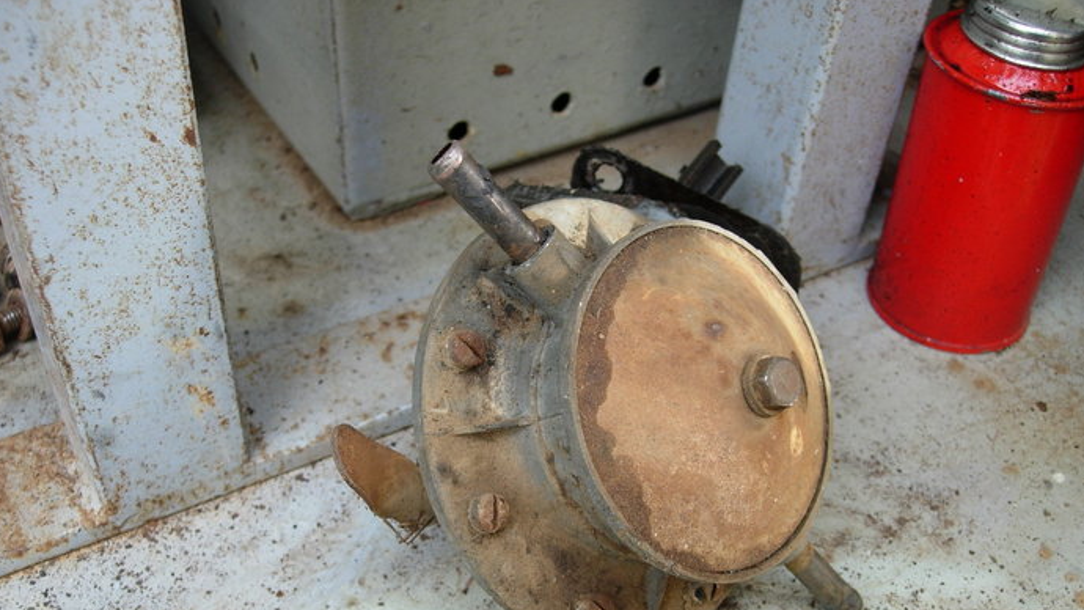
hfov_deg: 48.4
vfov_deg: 28.1
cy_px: 410
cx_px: 539
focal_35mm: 42
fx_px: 1207
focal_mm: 7.8
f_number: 2.8
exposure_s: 1/71.8
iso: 79
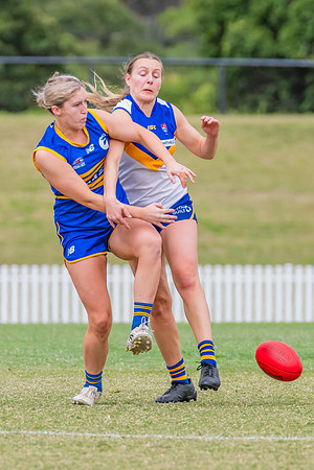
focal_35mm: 921
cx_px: 83
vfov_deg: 2.2
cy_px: 181
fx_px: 12051
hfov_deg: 1.5
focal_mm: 420
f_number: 7.1
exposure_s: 1/1250
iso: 800
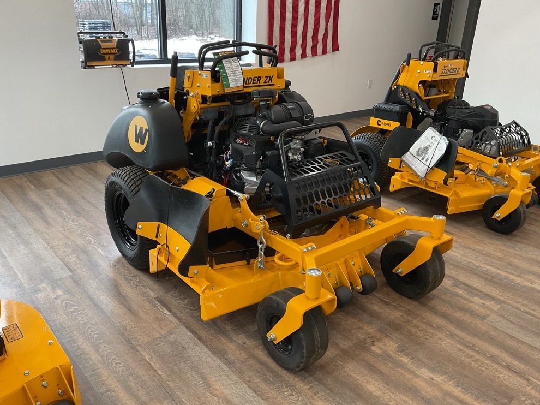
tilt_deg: -22.7
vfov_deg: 46.8
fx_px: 468
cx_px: 271
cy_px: 201
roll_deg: -2.8
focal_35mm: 30
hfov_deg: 60.0
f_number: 1.8
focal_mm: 3
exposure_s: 1/60
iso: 50
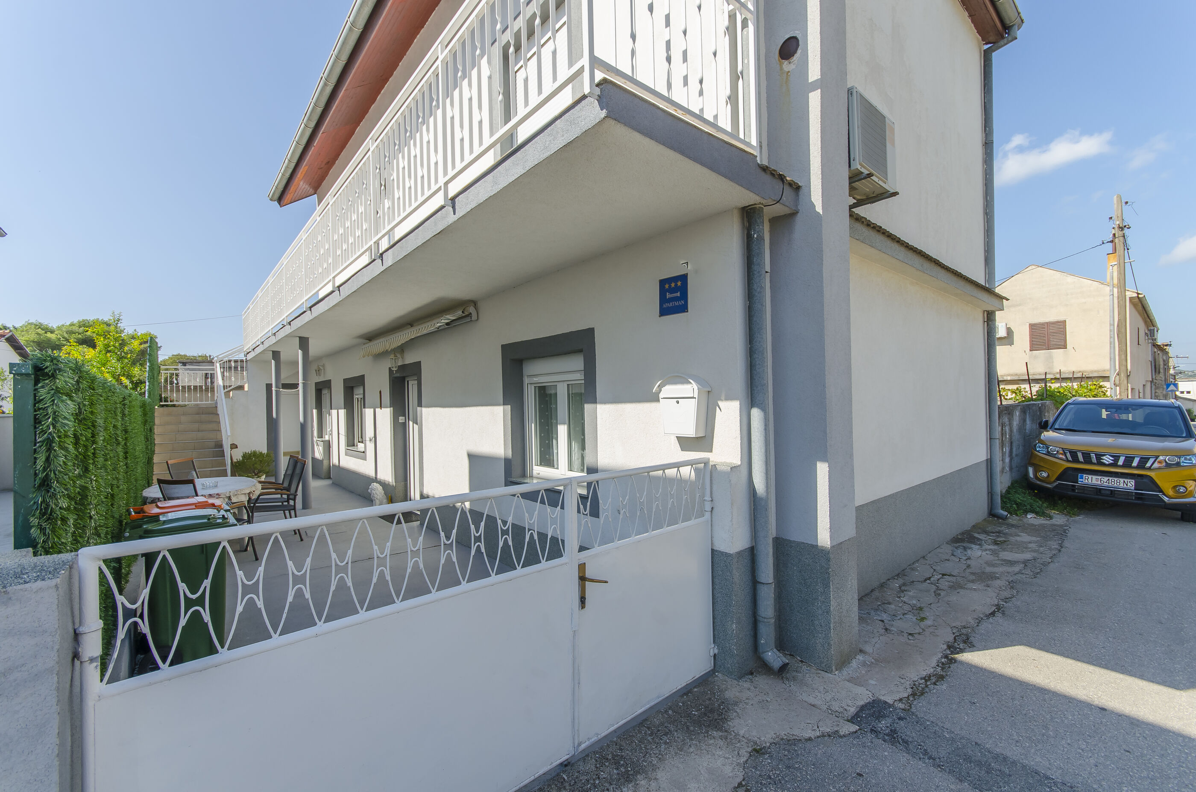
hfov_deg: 100.5
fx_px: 497
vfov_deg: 77.1
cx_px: 598
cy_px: 396
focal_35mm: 15
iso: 100
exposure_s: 1/250
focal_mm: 10
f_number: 8
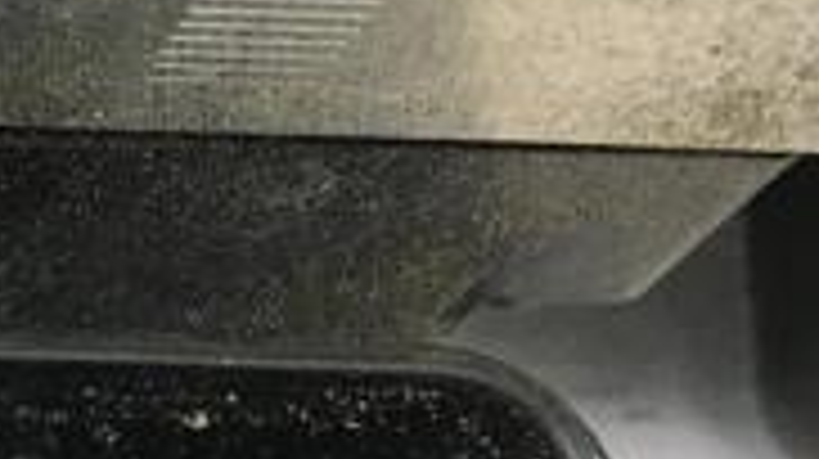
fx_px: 2408
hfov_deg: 17.3
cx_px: -432
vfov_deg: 10.2
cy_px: 868
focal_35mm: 111
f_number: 2.2
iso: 50
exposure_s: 1/33
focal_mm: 4.15
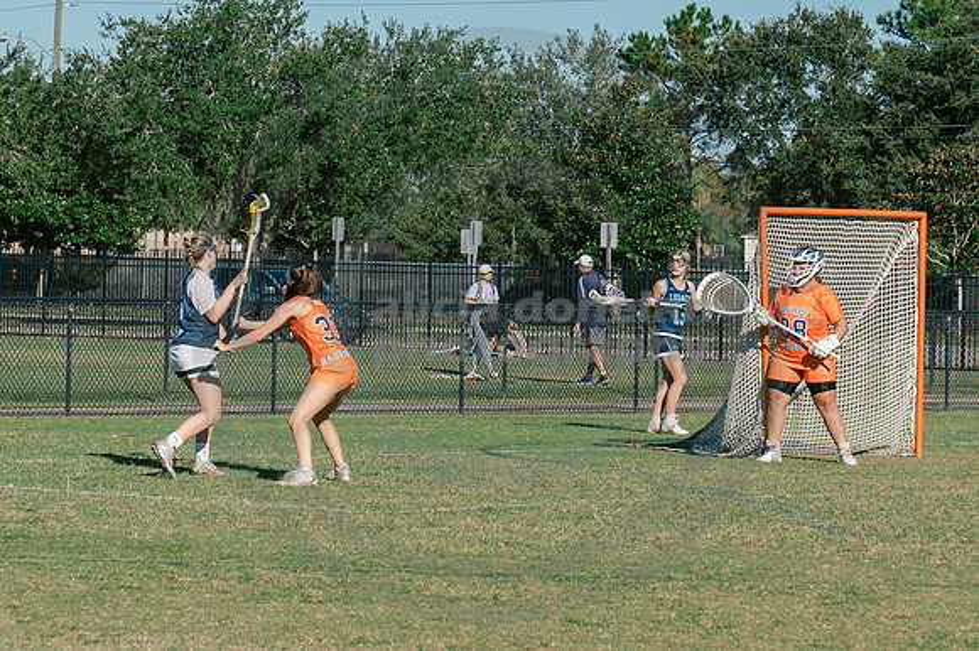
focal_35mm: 178
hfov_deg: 11.5
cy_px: 270
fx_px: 4846
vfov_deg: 7.7
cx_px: 425
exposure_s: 1/1600
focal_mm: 70
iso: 250
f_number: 5.6
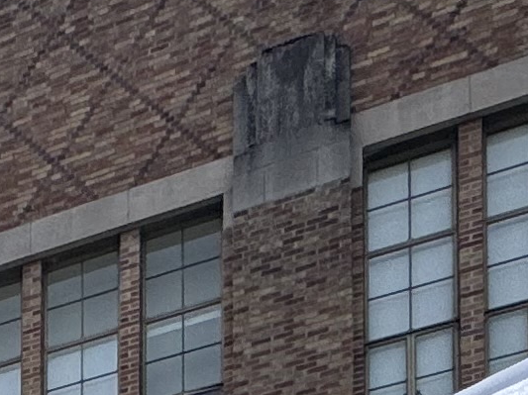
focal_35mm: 106
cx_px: -595
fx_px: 1616
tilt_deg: +2.8
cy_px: 1308
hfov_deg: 14.6
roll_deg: -0.8
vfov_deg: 9.5
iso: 50
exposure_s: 1/1477
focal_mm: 2.22
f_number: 2.2
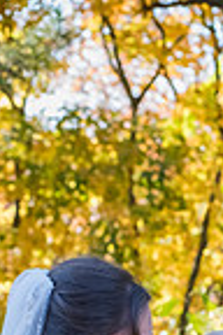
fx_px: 2323
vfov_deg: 8.1
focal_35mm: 250
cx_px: 256
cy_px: 502
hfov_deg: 5.5
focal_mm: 80
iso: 800
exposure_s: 1/320
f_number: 8
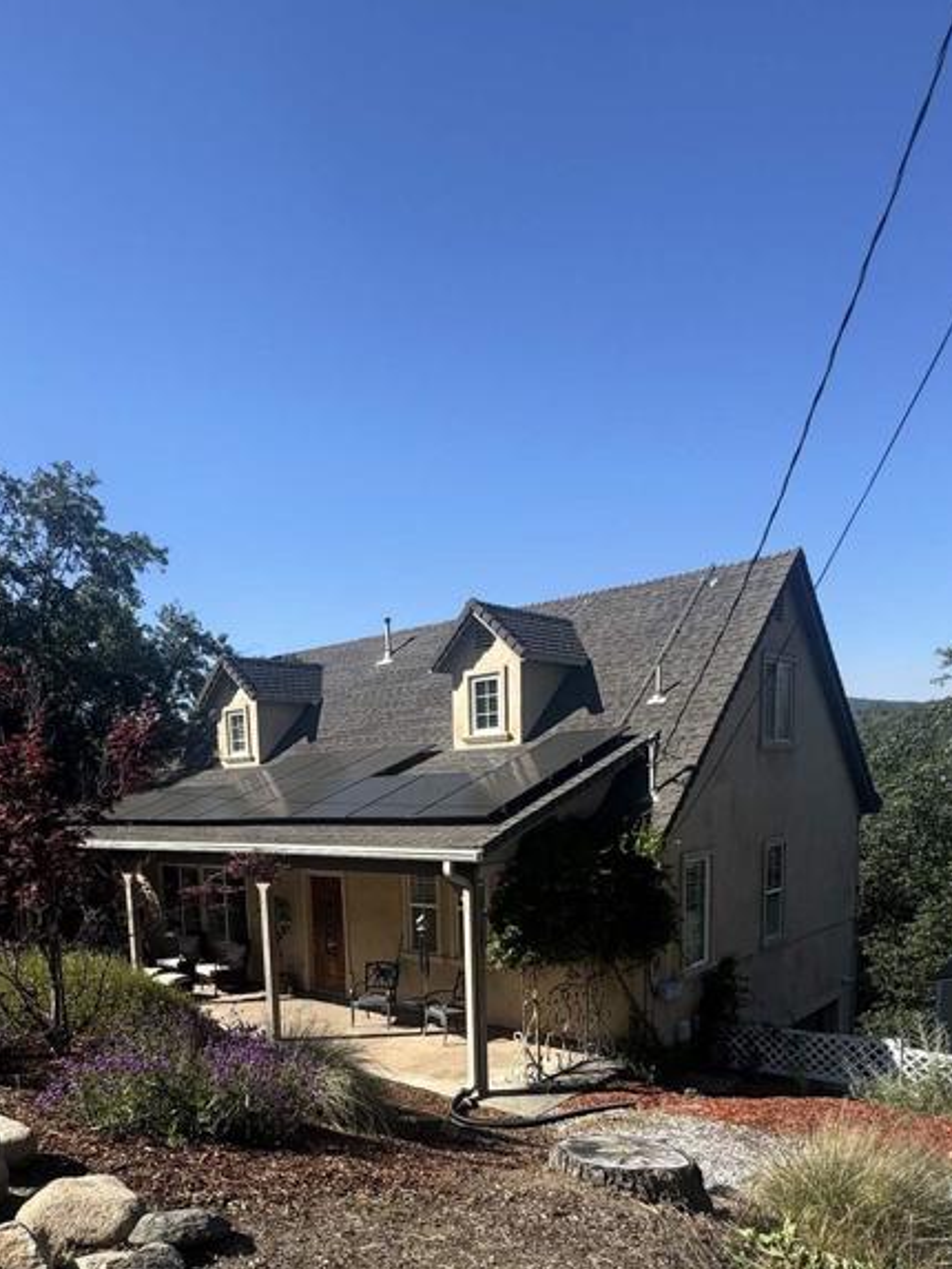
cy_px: 921
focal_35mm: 25
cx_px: 381
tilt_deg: -7.5
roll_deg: +4.0
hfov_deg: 54.5
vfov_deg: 65.9
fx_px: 916
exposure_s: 1/1256
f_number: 2.2
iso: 50
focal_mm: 2.22
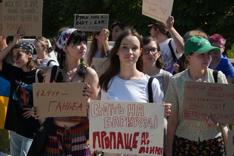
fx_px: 396
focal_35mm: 61
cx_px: 117
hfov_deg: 32.9
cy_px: 78
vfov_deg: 22.2
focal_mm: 61
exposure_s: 1/100
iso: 640
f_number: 13
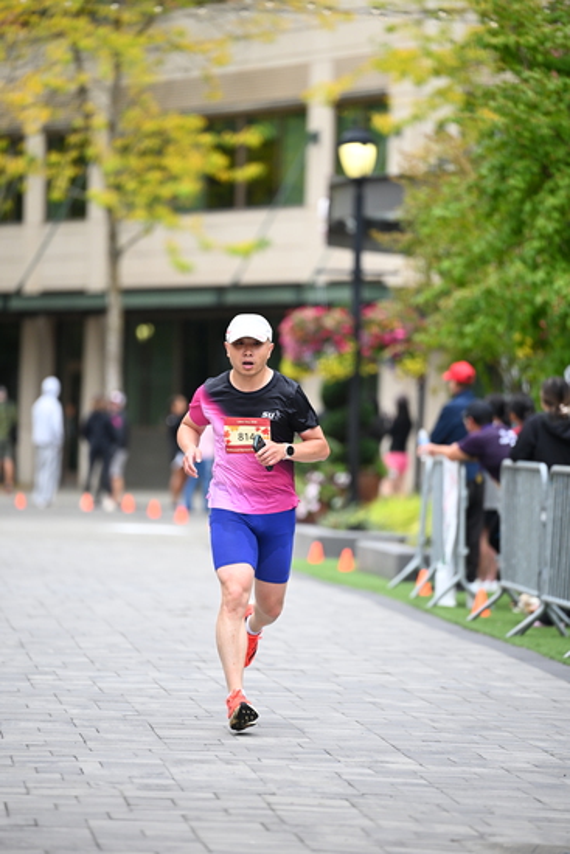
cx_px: 285
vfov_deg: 10.3
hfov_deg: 6.9
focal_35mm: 200
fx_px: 4747
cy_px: 427
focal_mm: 200
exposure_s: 1/2000
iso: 1000
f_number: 2.8
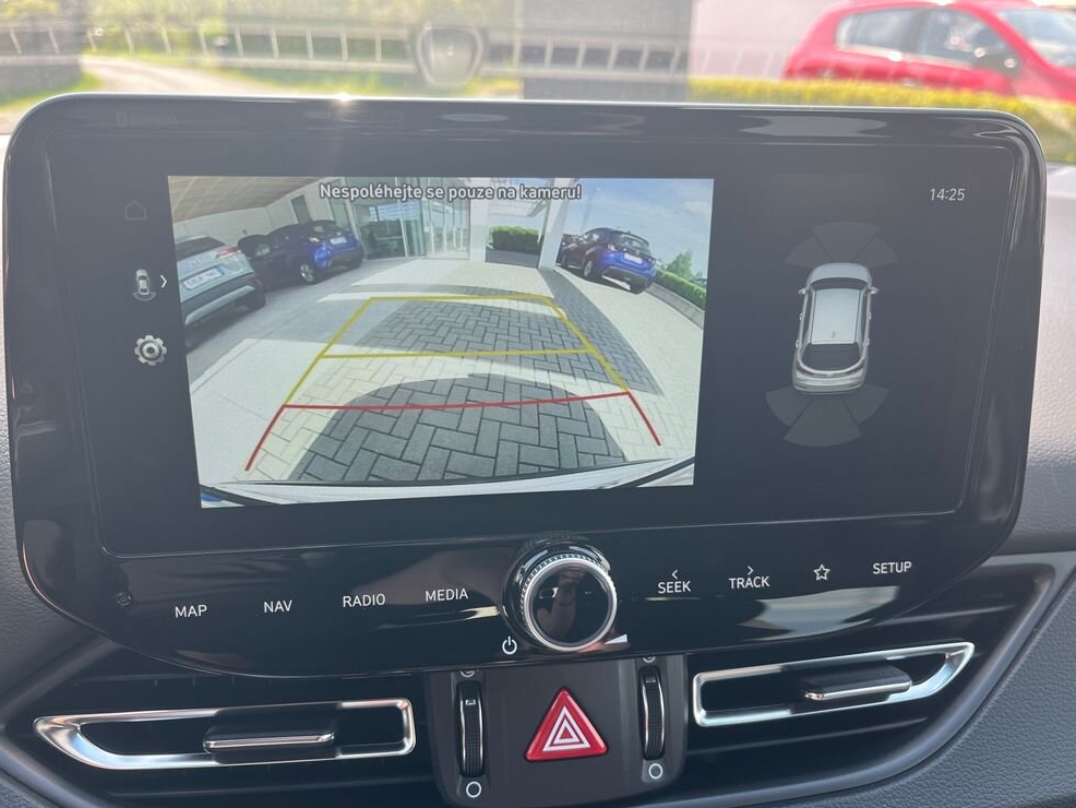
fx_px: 839
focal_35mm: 27
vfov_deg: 51.4
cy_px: 417
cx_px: 526
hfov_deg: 65.3
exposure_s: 1/197
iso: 40
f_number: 1.6
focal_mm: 5.1
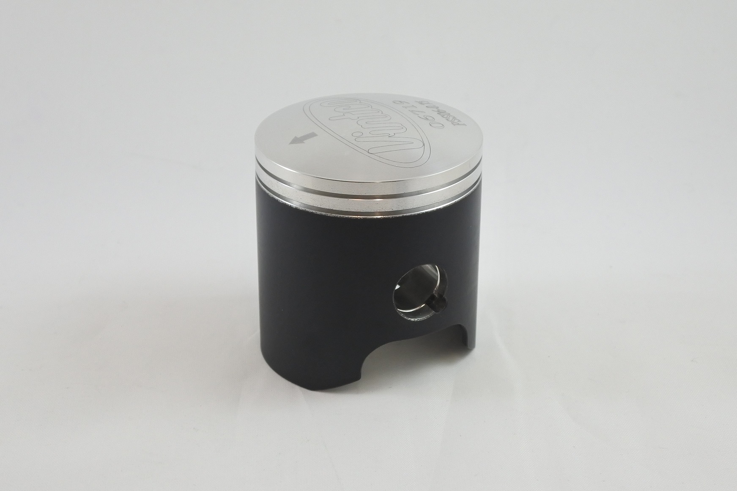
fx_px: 983
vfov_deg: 28.1
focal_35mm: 48
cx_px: 368
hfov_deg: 41.1
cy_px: 246
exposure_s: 1/160
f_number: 4.5
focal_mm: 18
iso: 400
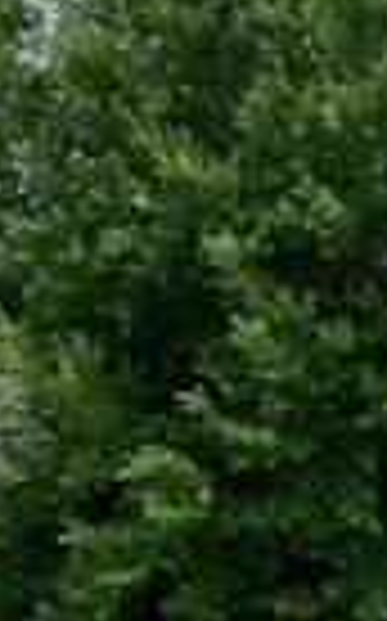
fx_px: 2165
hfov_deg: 8.3
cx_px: 1246
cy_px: 698
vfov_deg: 15.8
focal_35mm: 128
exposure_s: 1/666
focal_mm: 4.25
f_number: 1.8
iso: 32
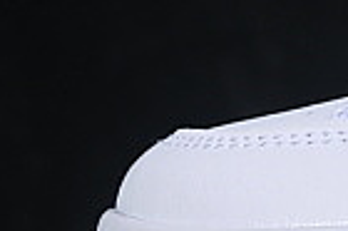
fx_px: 5590
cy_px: -144
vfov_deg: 2.4
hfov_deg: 3.5
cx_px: 992
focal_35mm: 579
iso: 160
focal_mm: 50
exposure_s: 1/100
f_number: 8
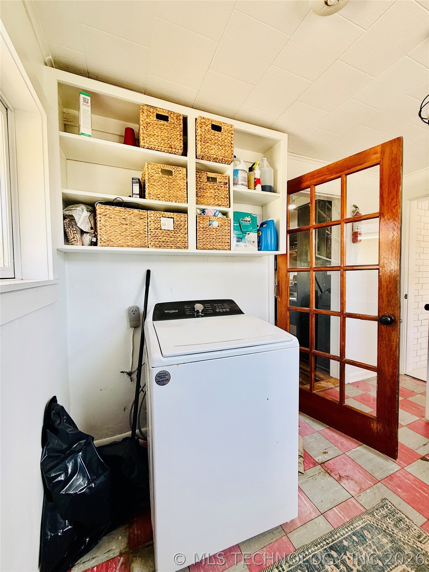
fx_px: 231
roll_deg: +0.0
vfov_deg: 102.1
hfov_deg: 85.7
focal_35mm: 14
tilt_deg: -2.1
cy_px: 286
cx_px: 214
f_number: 2.2
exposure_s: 1/99
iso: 80
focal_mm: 2.22
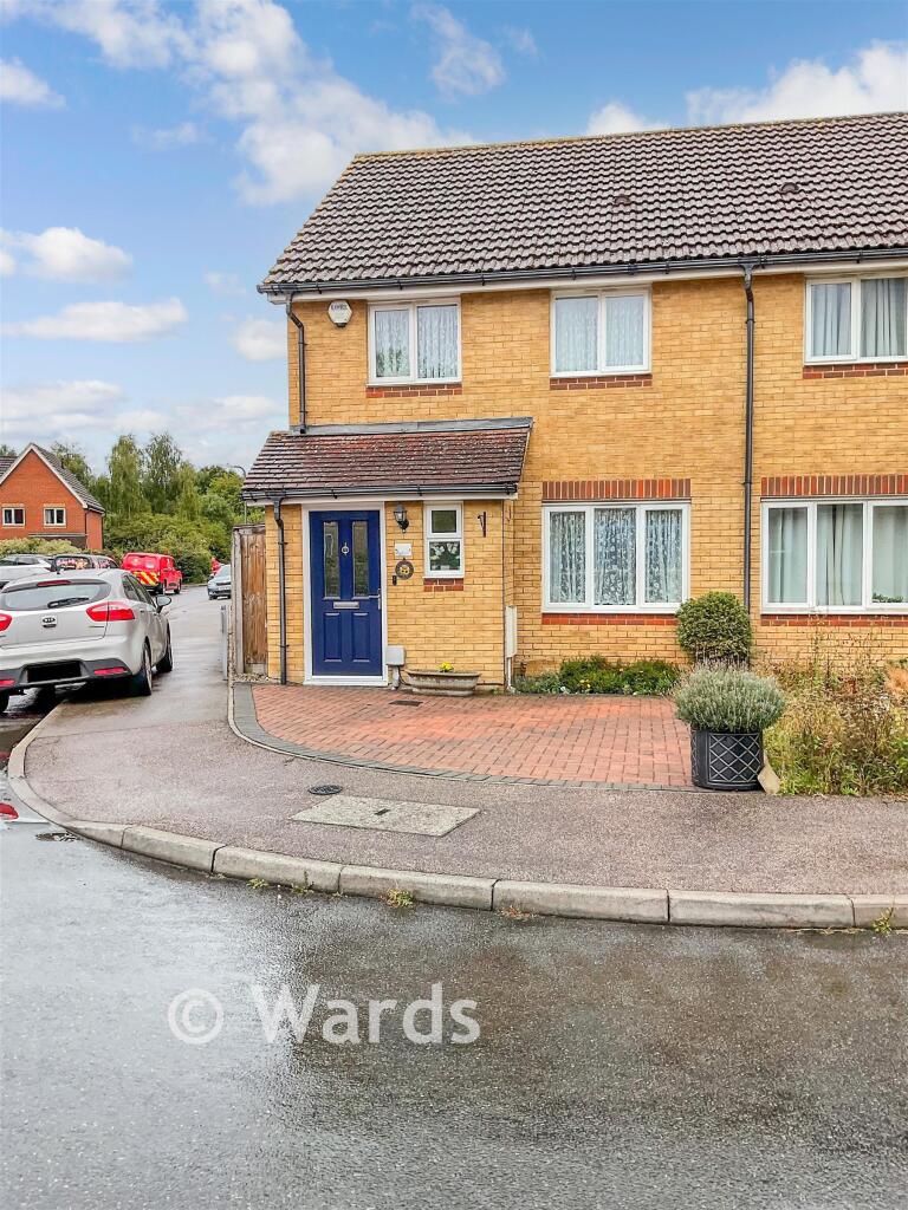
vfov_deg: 61.7
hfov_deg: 48.2
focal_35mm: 29
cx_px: 454
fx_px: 1014
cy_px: 605
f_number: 1.8
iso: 16
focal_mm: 3
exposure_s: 1/900
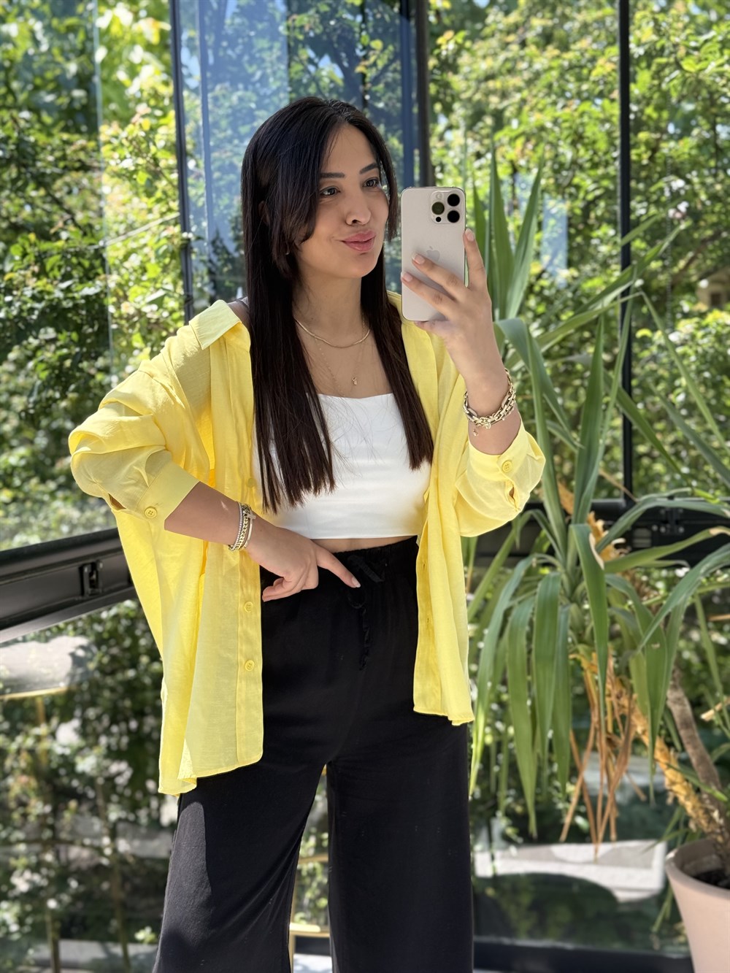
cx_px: 365
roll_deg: +2.2
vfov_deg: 39.7
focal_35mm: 48
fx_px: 1349
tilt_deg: -18.5
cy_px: 486
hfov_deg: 30.3
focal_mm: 6.76
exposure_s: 1/475
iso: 100
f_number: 1.78
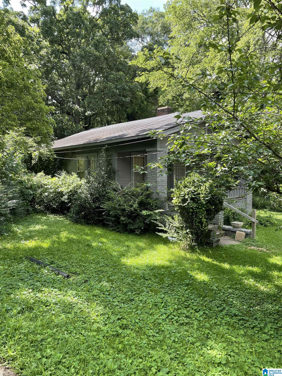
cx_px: 141
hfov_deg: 53.1
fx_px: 282
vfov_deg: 67.3
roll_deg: +0.7
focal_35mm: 26
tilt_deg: -3.9
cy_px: 188
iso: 32
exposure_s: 1/331
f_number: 1.6
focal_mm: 4.2
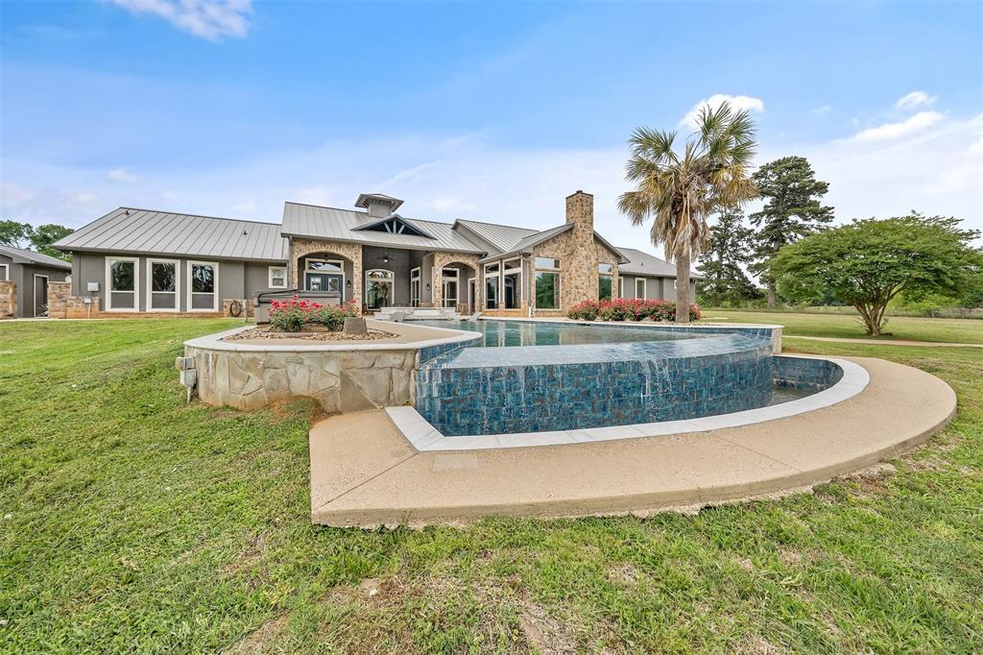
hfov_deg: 112.6
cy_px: 328
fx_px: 328
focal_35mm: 12
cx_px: 492
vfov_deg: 90.0
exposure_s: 1/1600
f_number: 8
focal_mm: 12
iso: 800
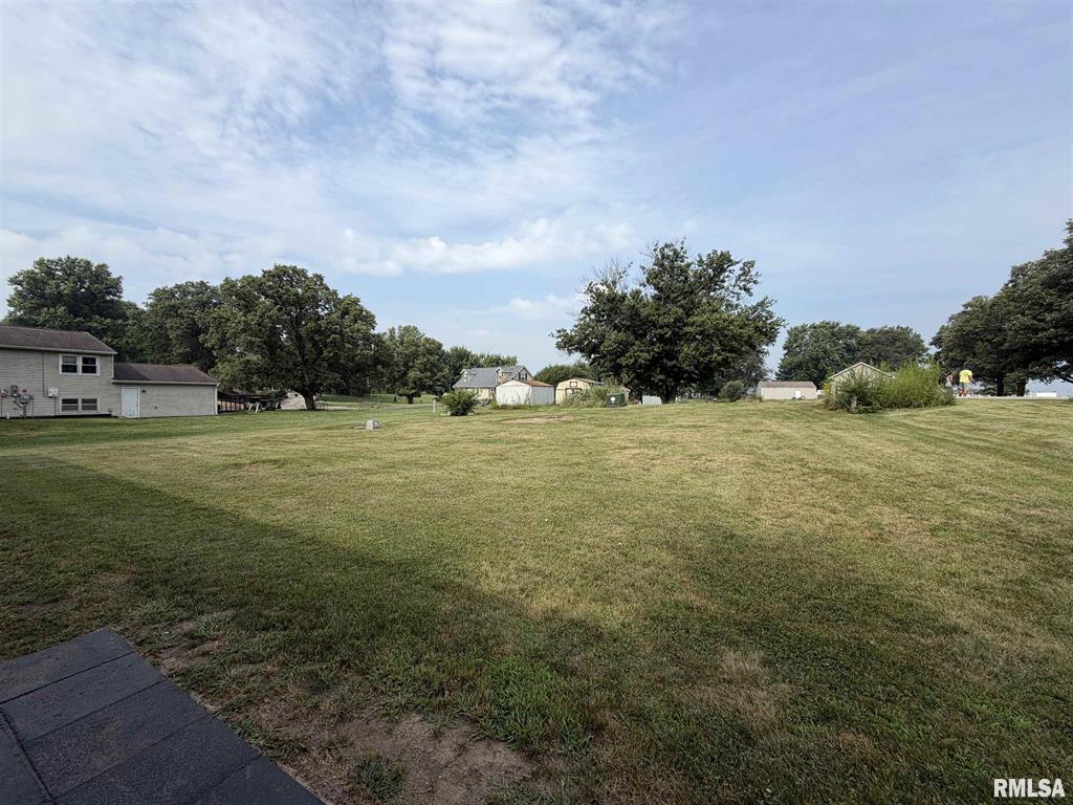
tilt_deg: -1.1
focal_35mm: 14
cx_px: 536
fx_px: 434
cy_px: 402
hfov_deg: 102.1
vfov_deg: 85.7
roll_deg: -0.6
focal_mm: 2.22
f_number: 2.2
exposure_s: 1/830
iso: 20
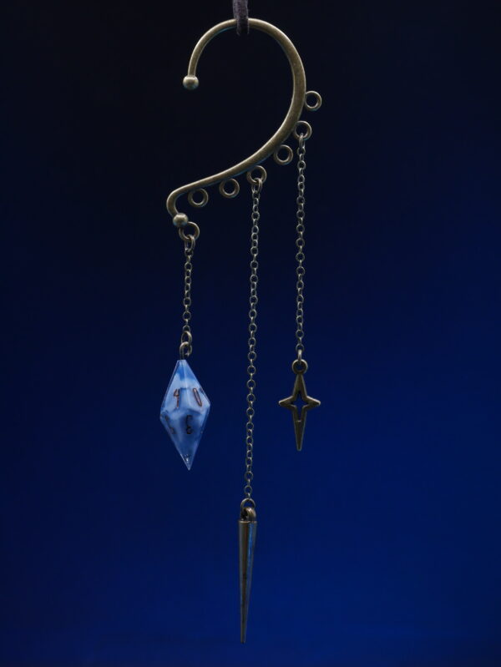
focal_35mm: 60
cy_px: 334
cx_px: 250
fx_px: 1157
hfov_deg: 24.4
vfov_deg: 32.2
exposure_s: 1/60
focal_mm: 30
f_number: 6.3
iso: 800
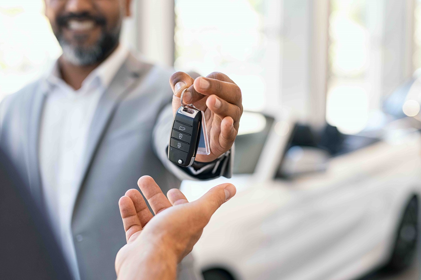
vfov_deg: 22.6
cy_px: 140
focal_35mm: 60
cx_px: 210
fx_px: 701
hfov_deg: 33.4
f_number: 2.5
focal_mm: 50
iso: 320
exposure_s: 1/200
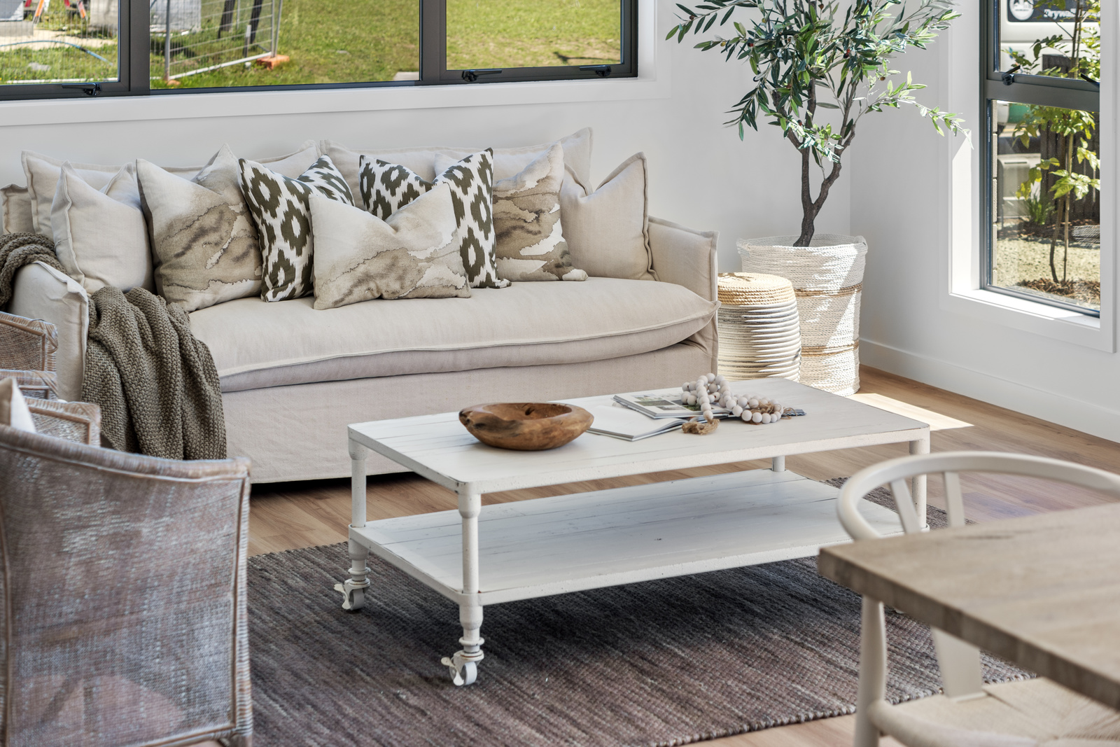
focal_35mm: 75
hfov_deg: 27.0
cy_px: 374
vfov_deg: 18.2
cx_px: 560
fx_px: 2333
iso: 100
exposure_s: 1/125
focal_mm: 50
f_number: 2.8
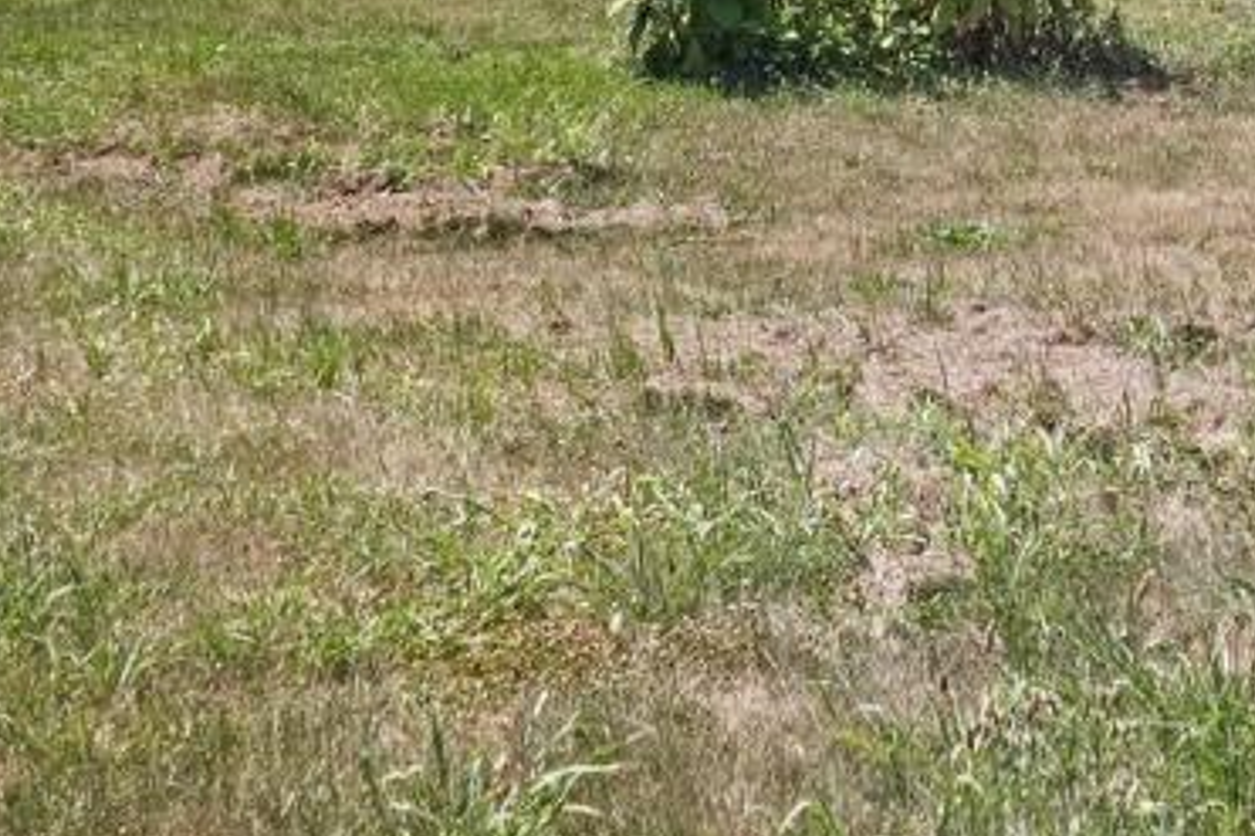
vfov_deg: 14.4
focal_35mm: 89
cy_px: -377
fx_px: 3101
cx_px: 1218
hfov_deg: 22.1
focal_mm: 8.38
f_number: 2.8
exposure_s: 1/1500
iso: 100
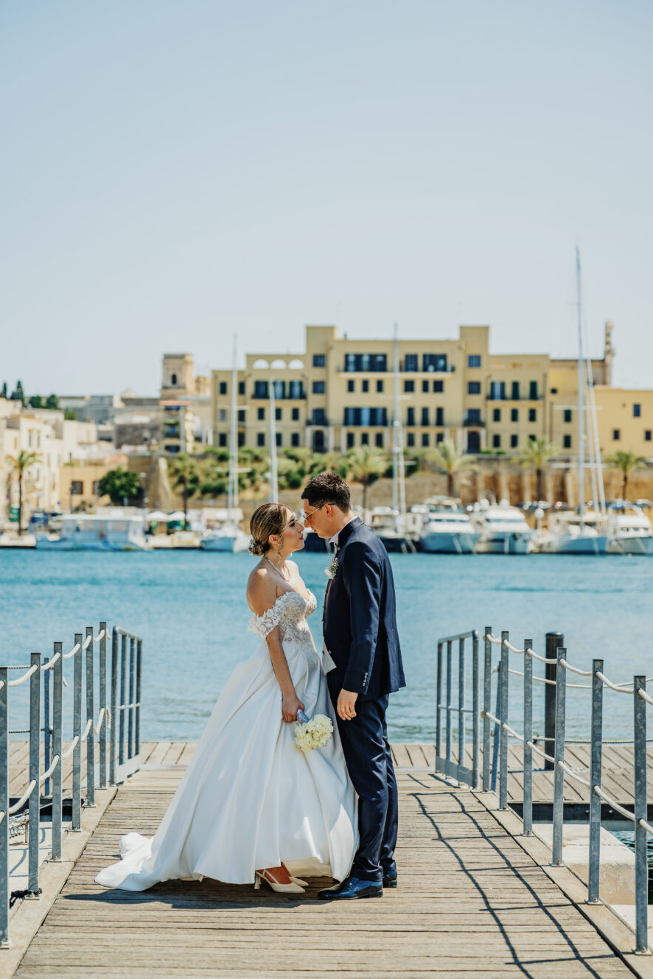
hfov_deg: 17.3
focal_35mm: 79
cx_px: 310
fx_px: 2149
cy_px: 485
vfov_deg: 25.7
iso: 100
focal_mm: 70
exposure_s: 1/1250
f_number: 3.2
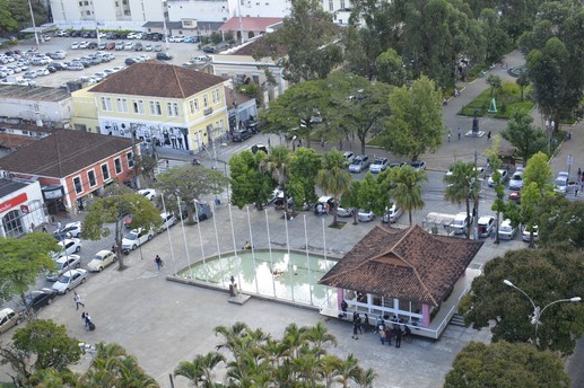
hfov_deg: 42.9
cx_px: 331
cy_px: 273
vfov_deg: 29.1
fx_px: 741
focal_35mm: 46
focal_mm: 21
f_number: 5.6
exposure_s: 1/125
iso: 250
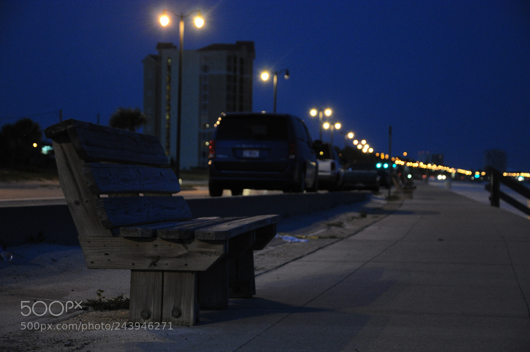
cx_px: 265
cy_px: 176
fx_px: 1456
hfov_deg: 20.6
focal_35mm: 99
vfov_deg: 13.8
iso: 1600
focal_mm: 66
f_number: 5.3
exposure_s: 1/20
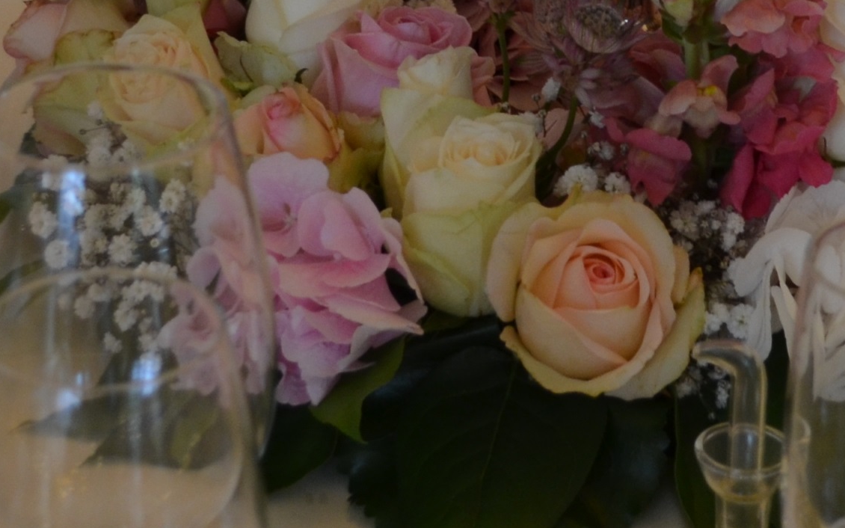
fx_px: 3431
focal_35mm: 149
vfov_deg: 8.5
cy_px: -389
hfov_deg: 14.0
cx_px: 603
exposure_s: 1/60
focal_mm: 28
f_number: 4.5
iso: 400
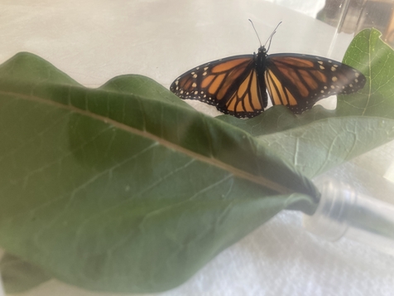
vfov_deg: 49.7
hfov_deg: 63.4
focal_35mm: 28
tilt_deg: -35.5
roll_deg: -6.1
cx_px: 197
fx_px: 319
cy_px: 148
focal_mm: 3.99
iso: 100
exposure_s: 1/60
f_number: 1.8
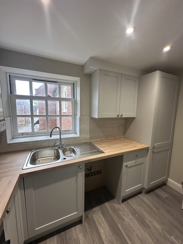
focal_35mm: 14
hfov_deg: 85.7
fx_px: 99
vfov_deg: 102.1
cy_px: 122
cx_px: 92
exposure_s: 1/99
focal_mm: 2.22
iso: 200
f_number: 2.2
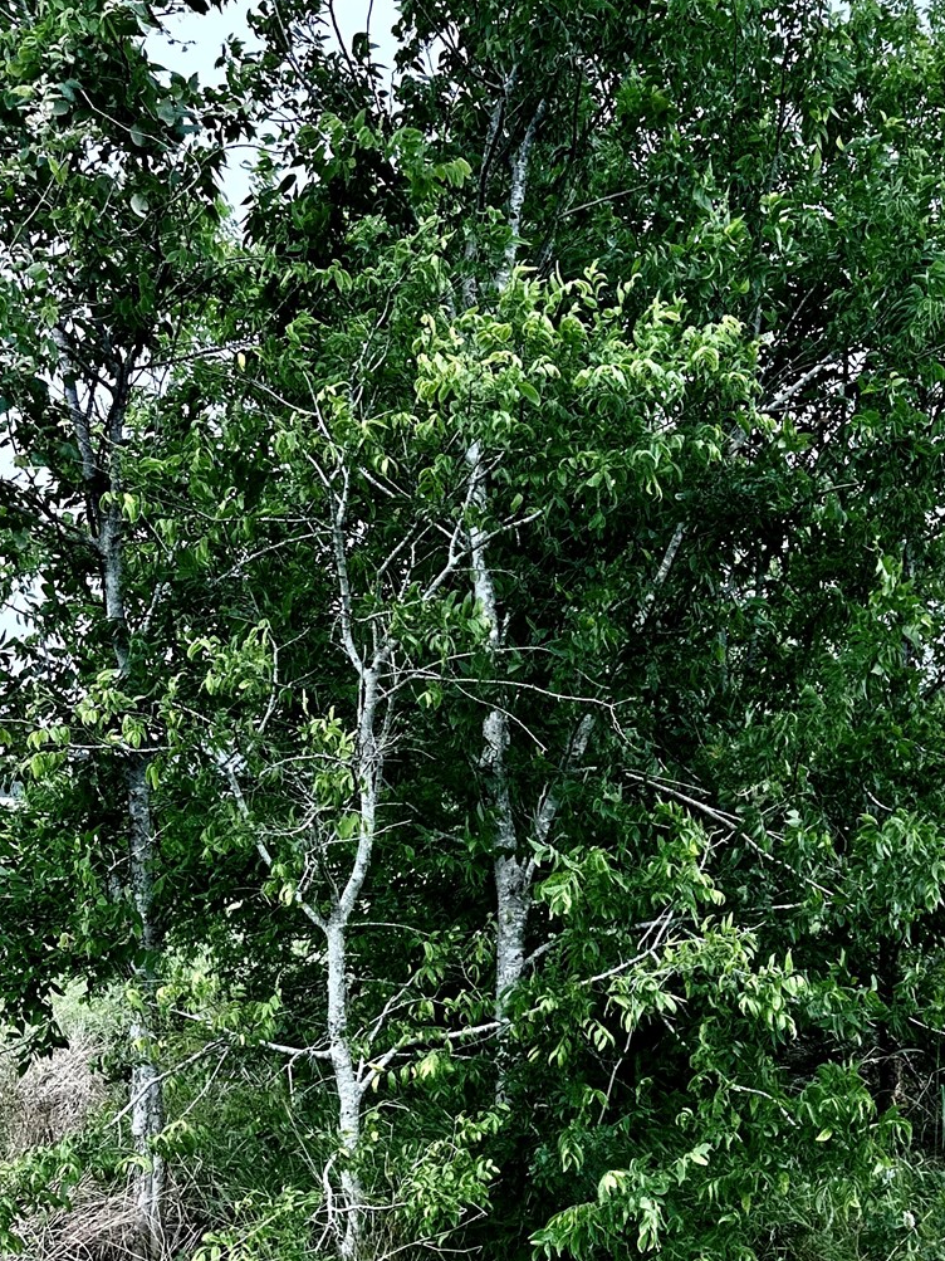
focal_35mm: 49
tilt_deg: -4.2
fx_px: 1784
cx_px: 887
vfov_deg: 37.7
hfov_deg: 28.3
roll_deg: -0.3
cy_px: 986
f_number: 1.78
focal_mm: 6.86
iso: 80
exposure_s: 1/646
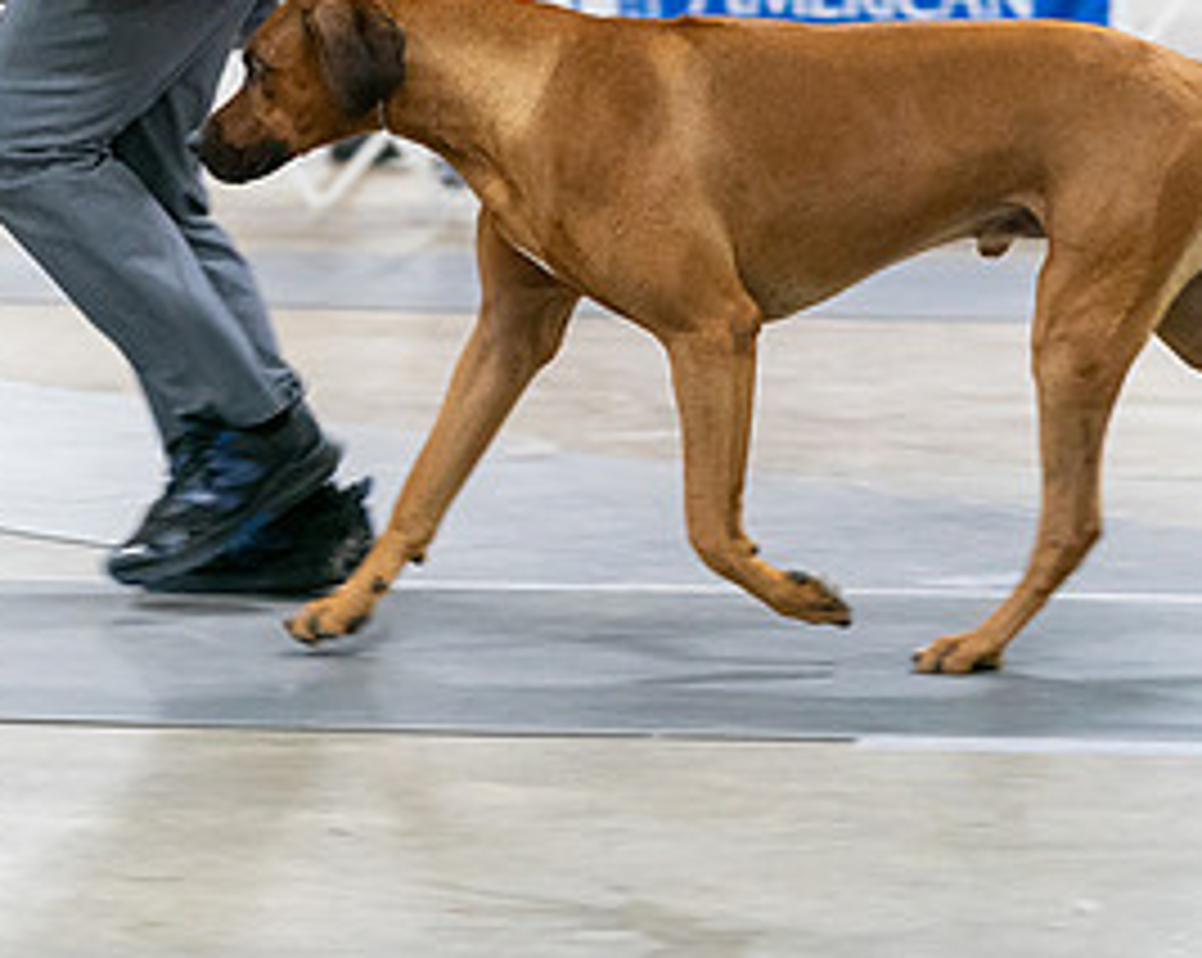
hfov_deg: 9.2
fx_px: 7427
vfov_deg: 7.4
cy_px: -40
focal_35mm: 209
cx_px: 227
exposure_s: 1/200
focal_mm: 88
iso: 4000
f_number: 2.8
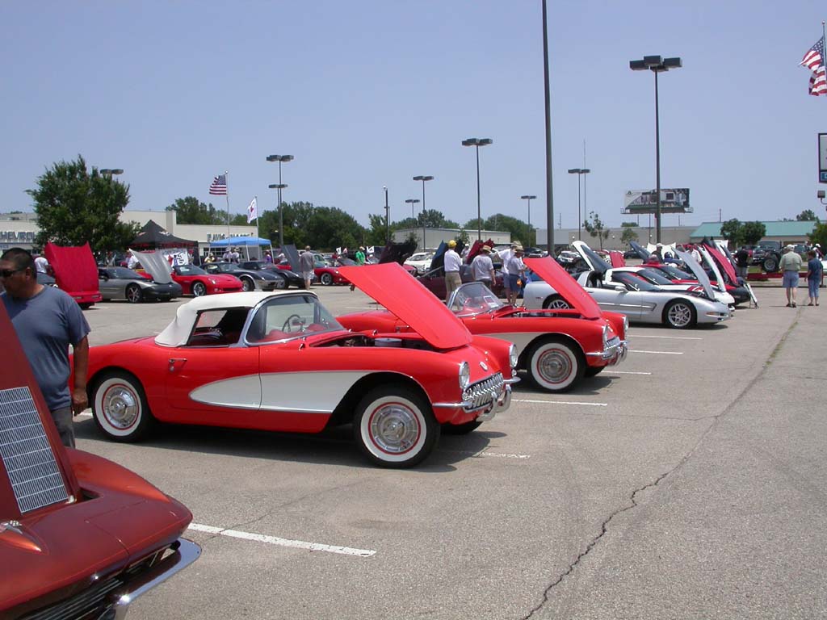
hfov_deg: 49.0
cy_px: 310
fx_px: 908
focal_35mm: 38
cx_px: 414
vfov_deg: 37.7
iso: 100
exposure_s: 1/488
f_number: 7.5
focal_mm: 7.85
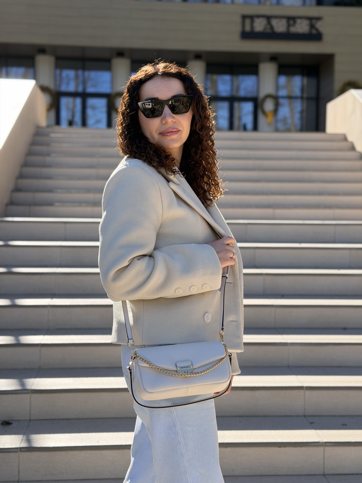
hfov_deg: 30.3
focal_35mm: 48
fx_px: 669
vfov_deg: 39.7
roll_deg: -1.0
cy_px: 242
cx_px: 181
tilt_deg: -1.9
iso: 80
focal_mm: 6.76
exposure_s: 1/2033
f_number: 1.78
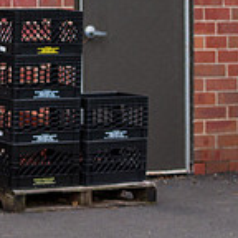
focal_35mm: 239
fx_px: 1859
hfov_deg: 7.3
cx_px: -50
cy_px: 31
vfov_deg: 7.3
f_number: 3.2
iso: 800
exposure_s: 1/250
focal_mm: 70
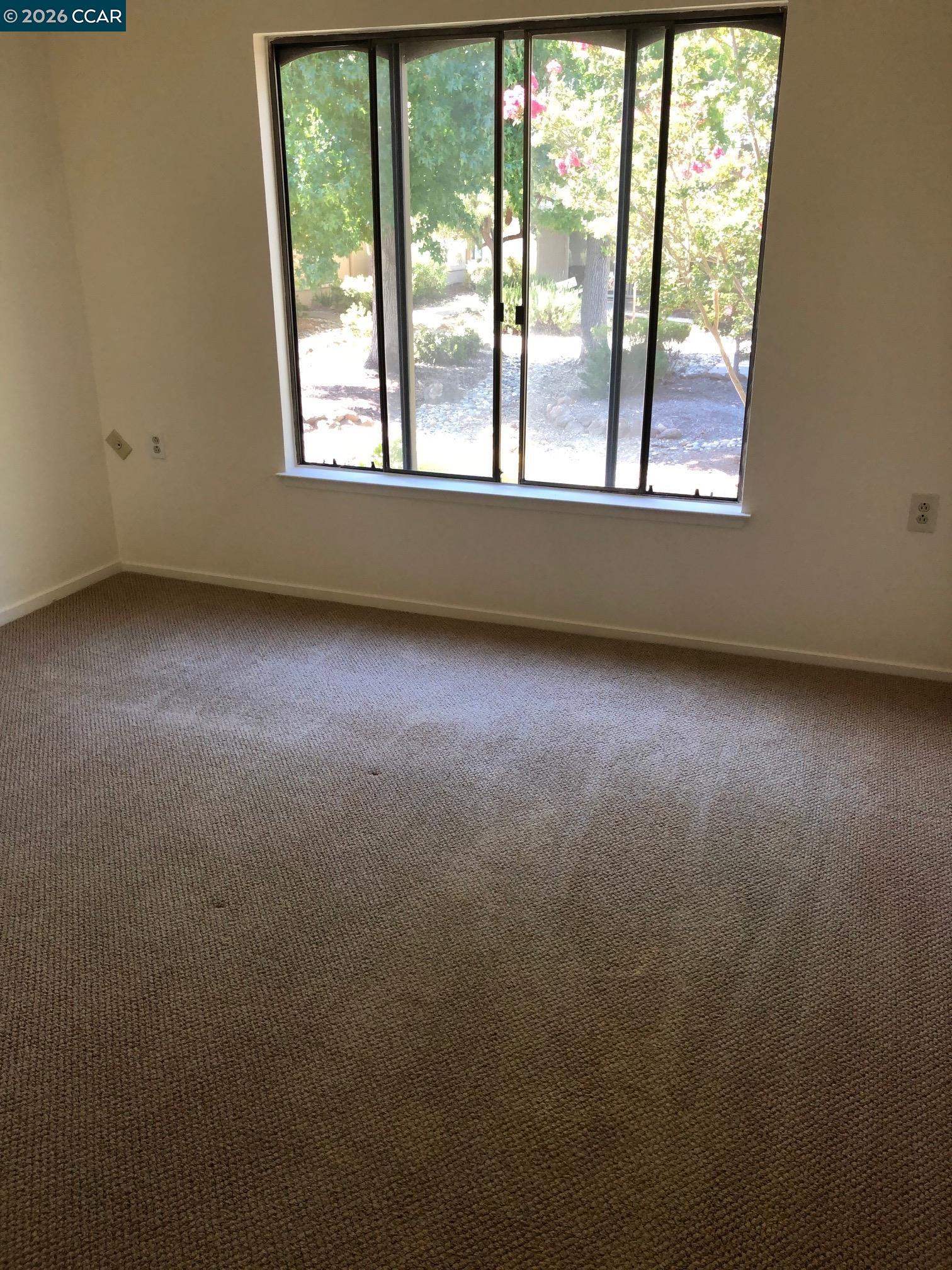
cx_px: 476
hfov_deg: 49.7
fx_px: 1027
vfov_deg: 63.4
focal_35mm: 28
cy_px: 635
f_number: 1.8
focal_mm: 3.99
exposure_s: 1/120
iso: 80
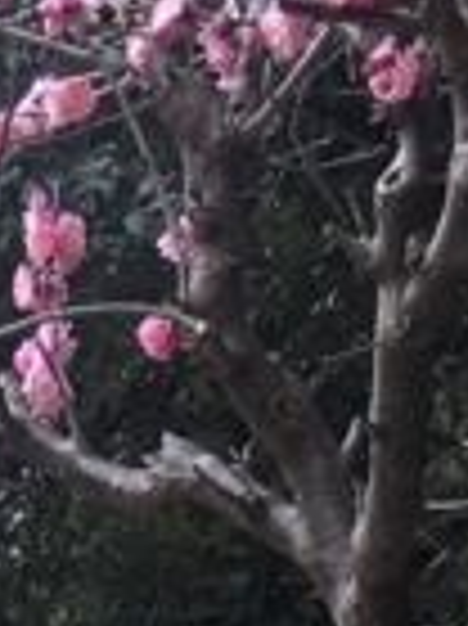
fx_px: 3864
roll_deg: -0.7
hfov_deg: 6.7
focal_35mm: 214
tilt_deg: -2.6
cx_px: -490
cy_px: 2189
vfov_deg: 7.5
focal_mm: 4.15
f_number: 2.2
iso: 25
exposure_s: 1/147
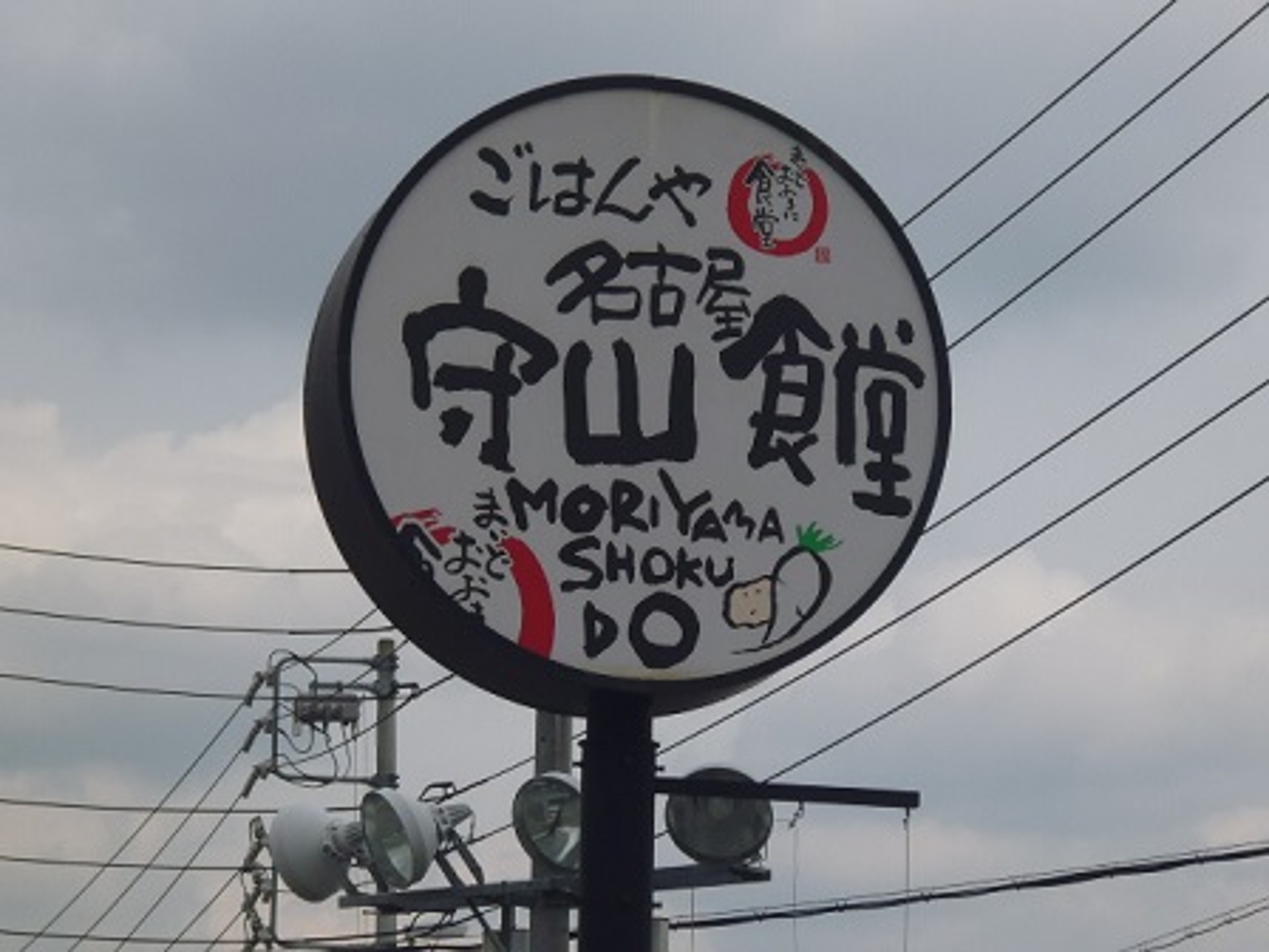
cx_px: 634
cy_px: 476
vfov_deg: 9.9
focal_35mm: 150
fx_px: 5499
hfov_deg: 13.2
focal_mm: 21.5
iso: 100
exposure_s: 1/500
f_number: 6.9
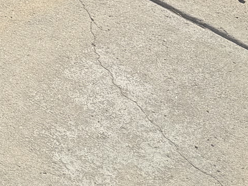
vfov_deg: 9.0
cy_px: -318
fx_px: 1024
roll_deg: +3.3
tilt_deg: -21.6
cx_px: -341
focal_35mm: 143
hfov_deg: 11.5
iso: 80
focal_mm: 6.76
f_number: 1.78
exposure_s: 1/3145
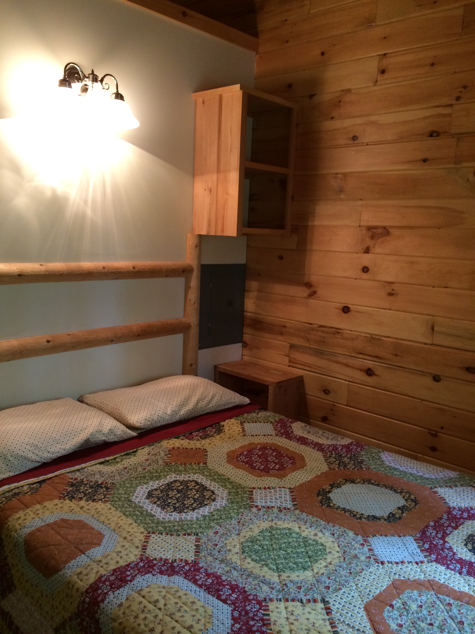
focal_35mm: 30
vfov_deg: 60.0
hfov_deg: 46.8
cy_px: 317
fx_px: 549
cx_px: 238
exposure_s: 1/30
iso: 160
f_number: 2.2
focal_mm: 4.12
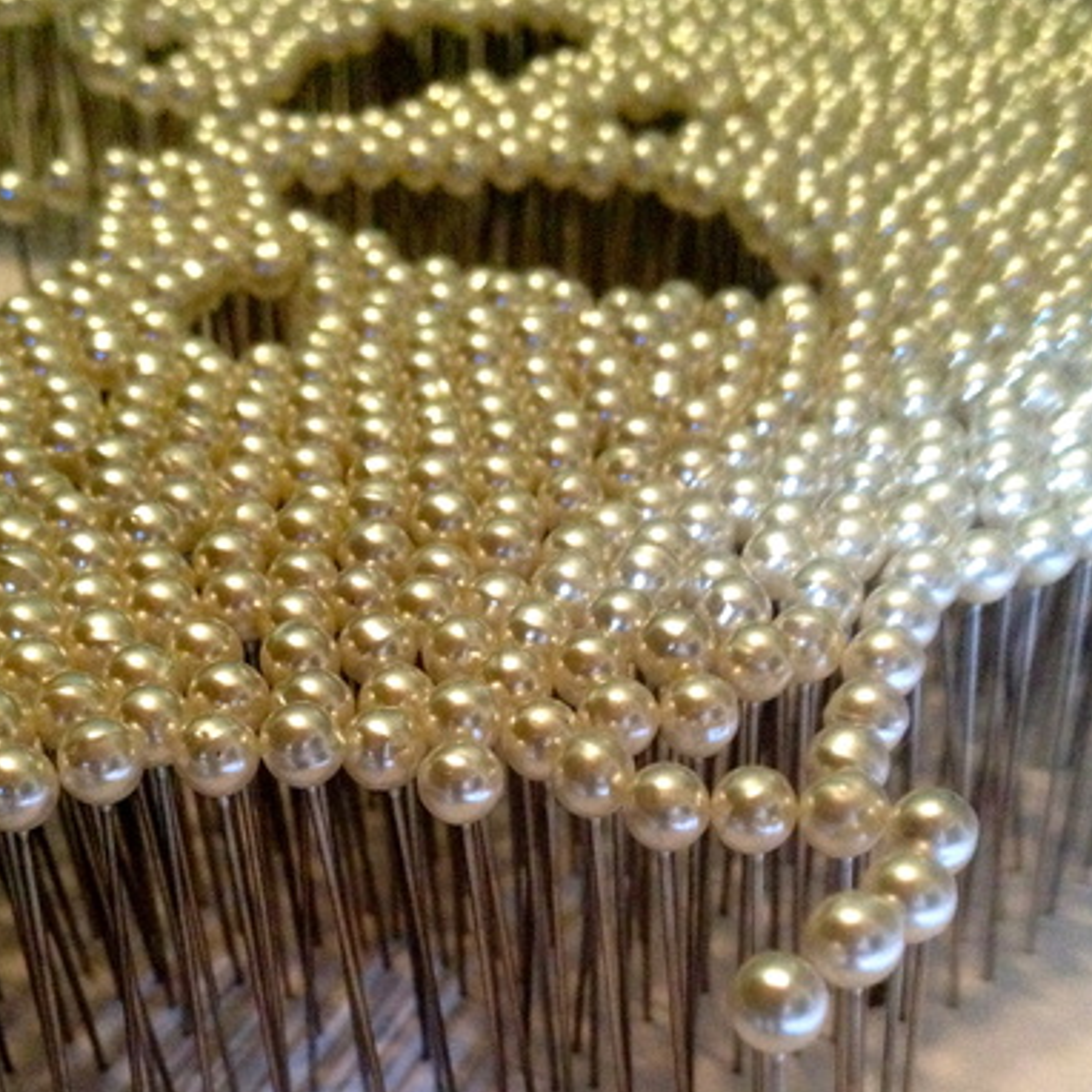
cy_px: 902
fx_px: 1927
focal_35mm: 54
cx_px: 520
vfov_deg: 30.7
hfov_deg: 31.6
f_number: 2.4
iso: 400
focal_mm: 4.28
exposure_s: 1/17
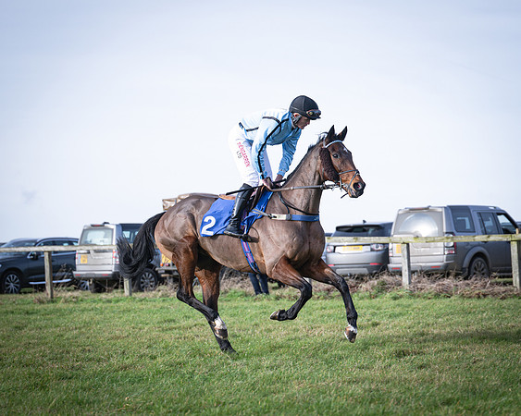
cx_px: 313
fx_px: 1928
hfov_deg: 15.4
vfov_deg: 12.3
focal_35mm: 125
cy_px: 208
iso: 125
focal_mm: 74
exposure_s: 1/1000
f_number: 2.8
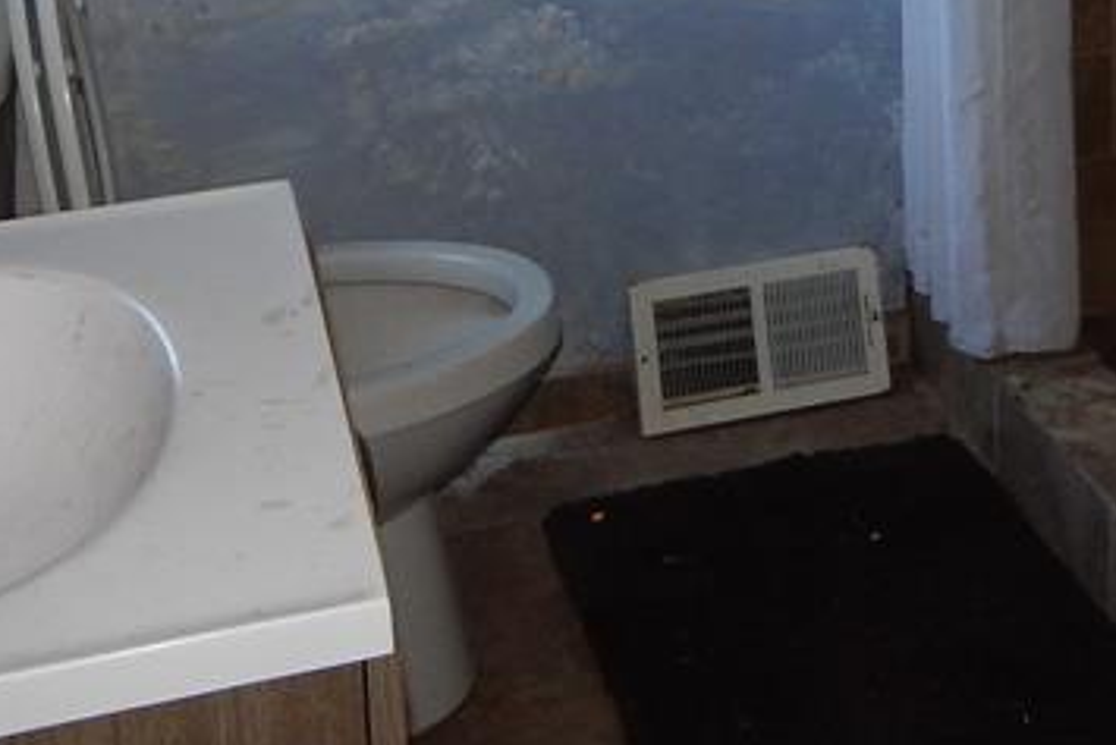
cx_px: 739
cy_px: -384
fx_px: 2047
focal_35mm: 66
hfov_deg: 30.3
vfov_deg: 18.3
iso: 200
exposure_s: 1/30
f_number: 3
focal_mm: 4
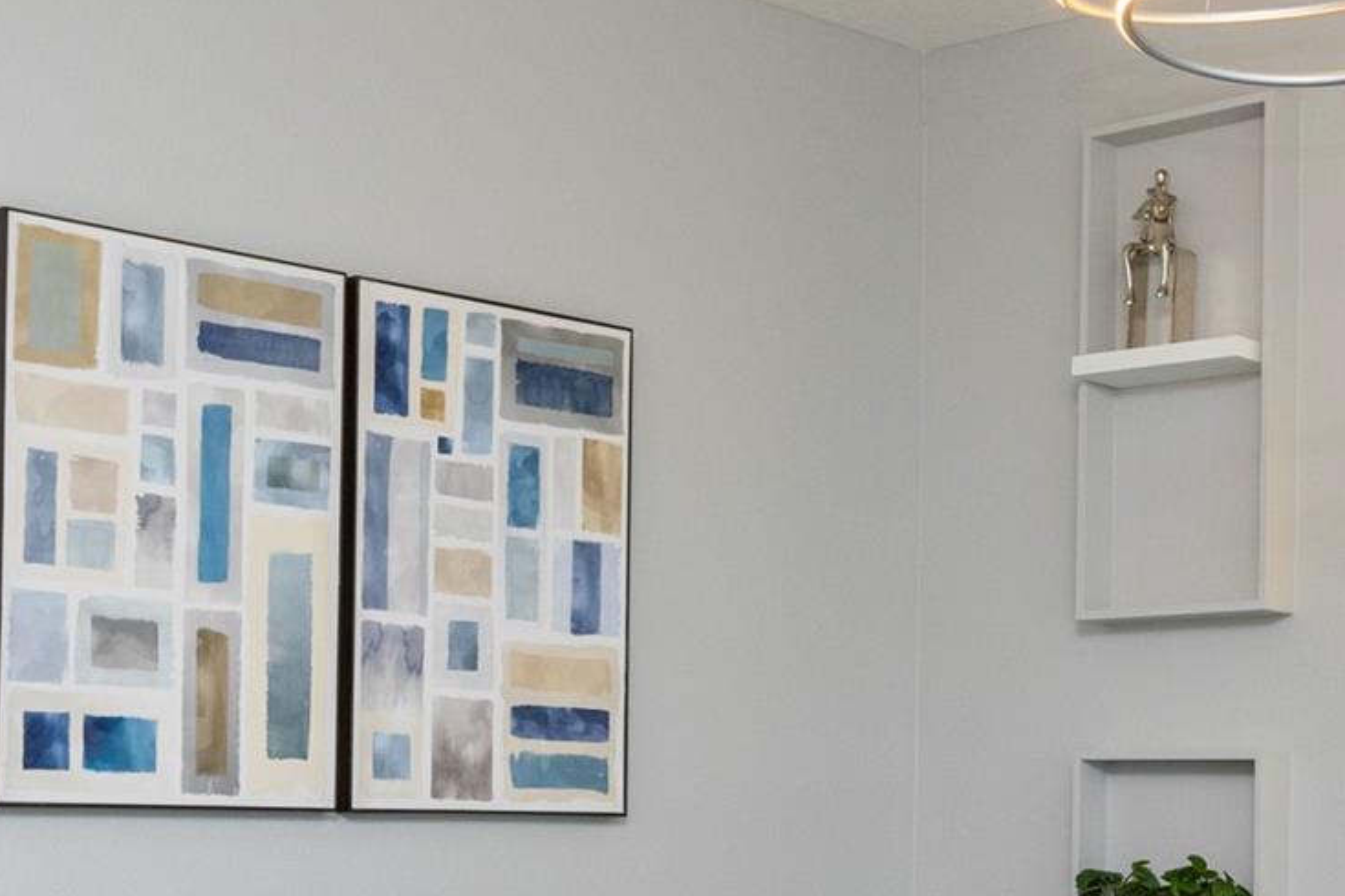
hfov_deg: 26.7
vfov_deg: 18.1
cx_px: 1118
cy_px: 819
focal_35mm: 74
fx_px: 2765
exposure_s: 1/100
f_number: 10
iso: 1000
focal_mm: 34
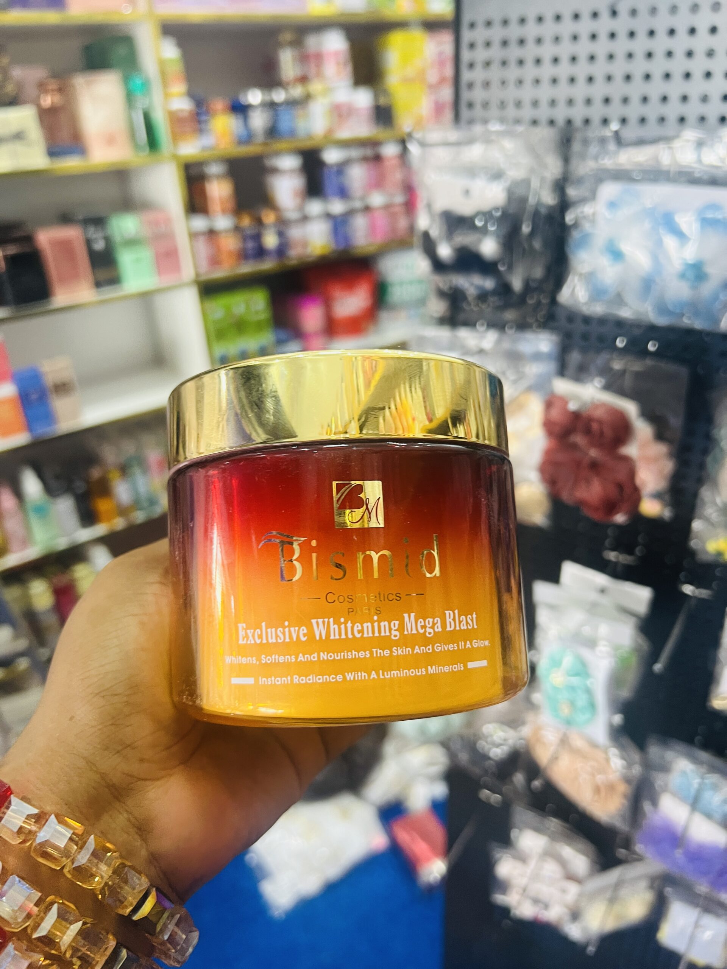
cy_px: 484
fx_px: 728
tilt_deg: -26.7
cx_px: 364
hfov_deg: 53.1
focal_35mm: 26
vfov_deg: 67.3
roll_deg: +2.6
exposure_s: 1/60
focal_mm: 5.7
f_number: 1.5
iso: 160
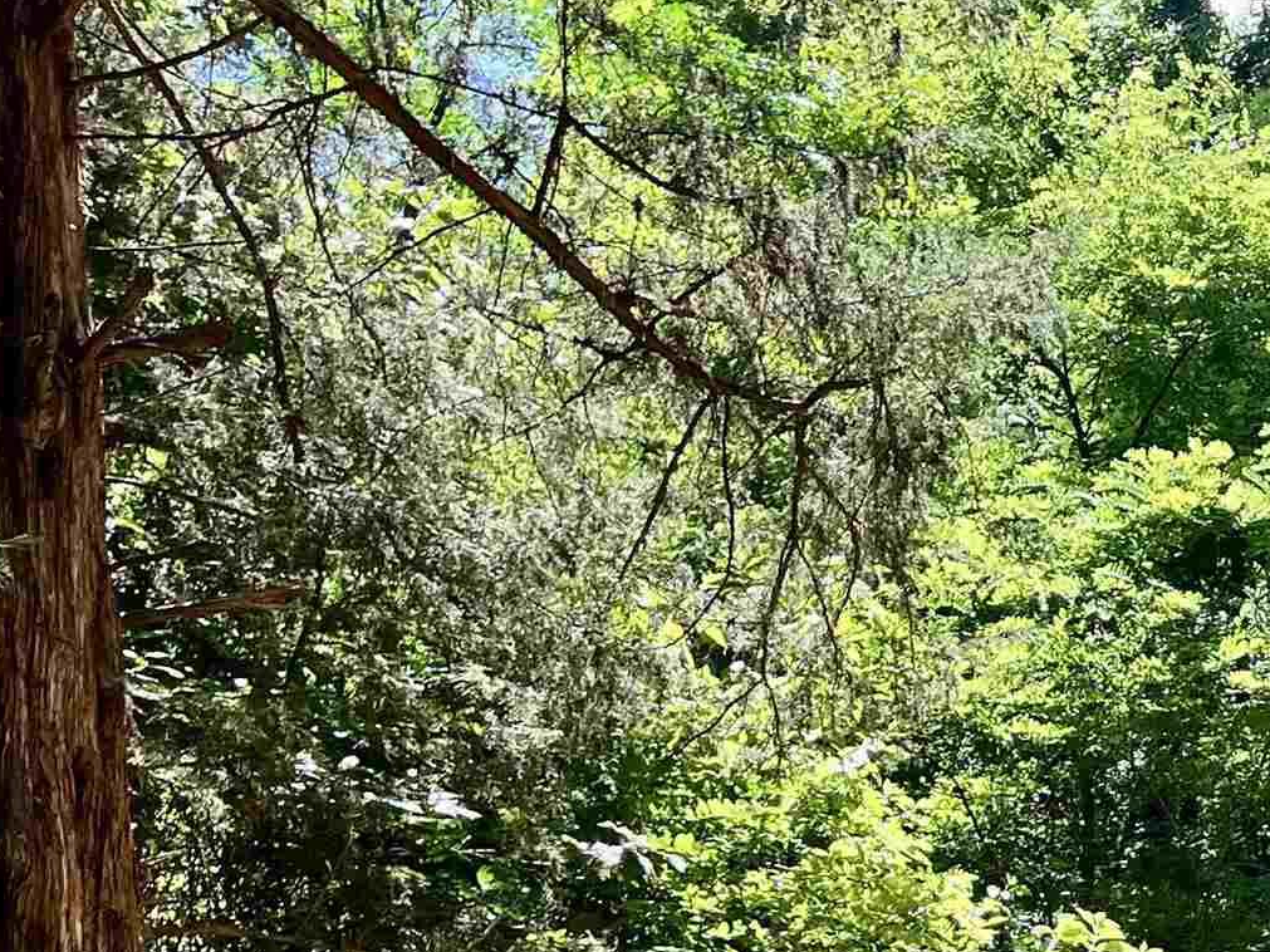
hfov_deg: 21.2
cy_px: 1140
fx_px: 2898
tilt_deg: +0.1
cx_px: 1853
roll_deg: +2.5
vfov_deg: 17.8
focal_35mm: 79
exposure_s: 1/840
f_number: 1.6
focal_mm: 5.1
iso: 50
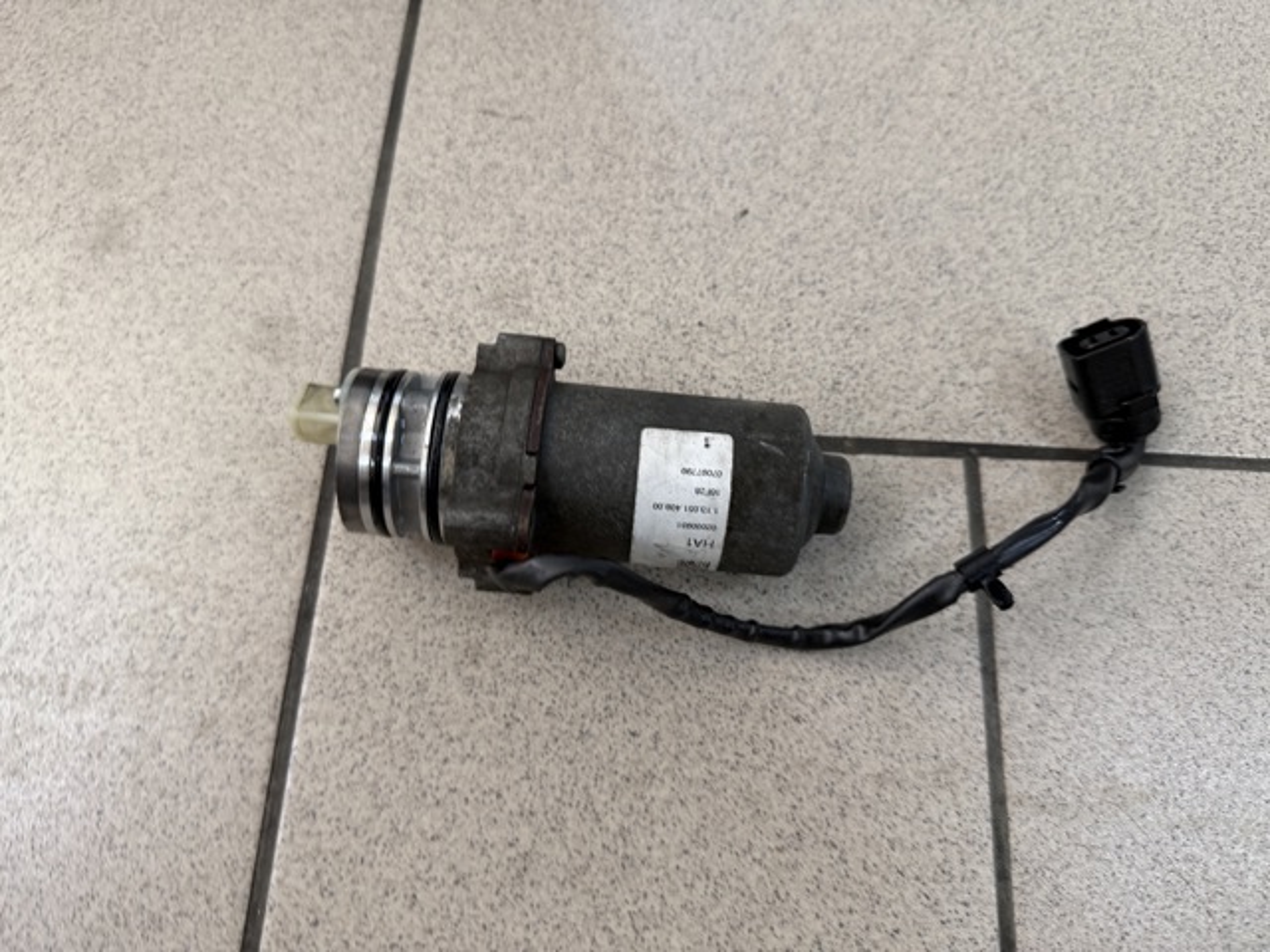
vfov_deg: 56.8
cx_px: 635
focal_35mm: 24
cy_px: 476
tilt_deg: -68.8
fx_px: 881
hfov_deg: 71.6
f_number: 1.78
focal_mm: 6.76
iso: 125
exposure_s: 1/50
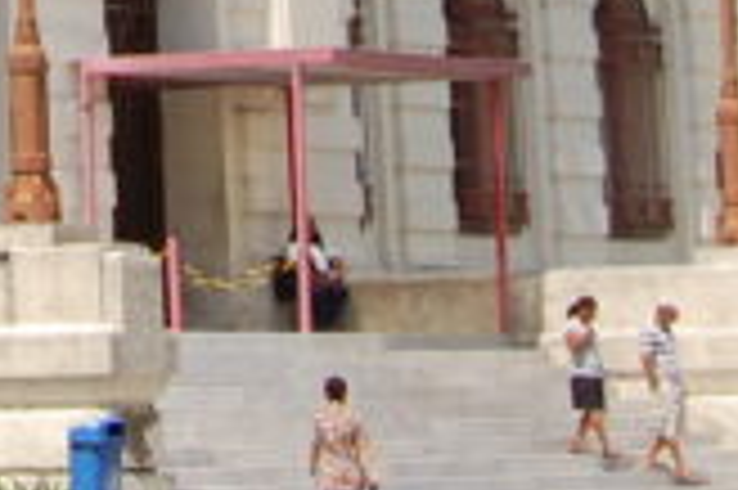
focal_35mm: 291
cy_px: -978
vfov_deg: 4.5
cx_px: -801
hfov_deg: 6.8
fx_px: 5962
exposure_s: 1/320
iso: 200
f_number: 9
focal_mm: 31
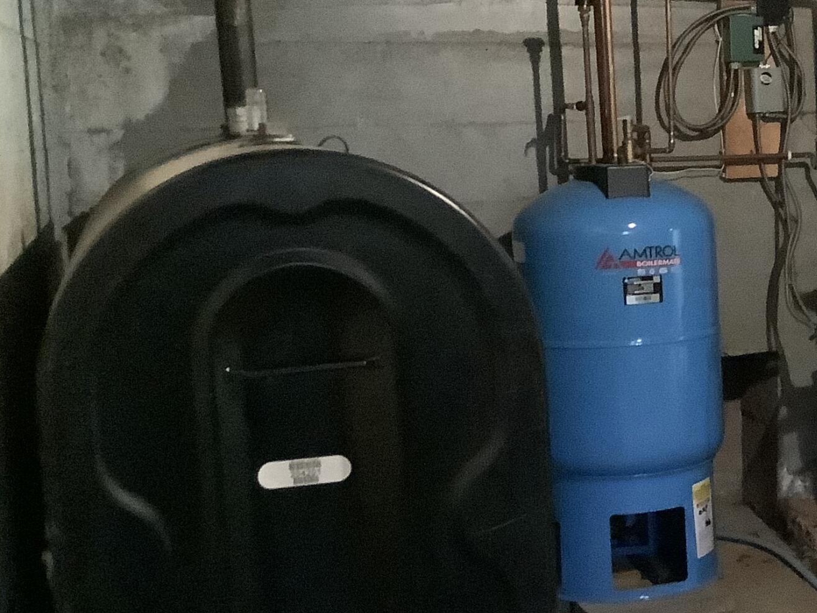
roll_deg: +0.6
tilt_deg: -7.6
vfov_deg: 20.7
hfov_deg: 25.3
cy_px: 292
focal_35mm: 71
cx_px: 914
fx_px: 1675
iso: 800
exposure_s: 1/15
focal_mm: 3.3
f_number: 2.4
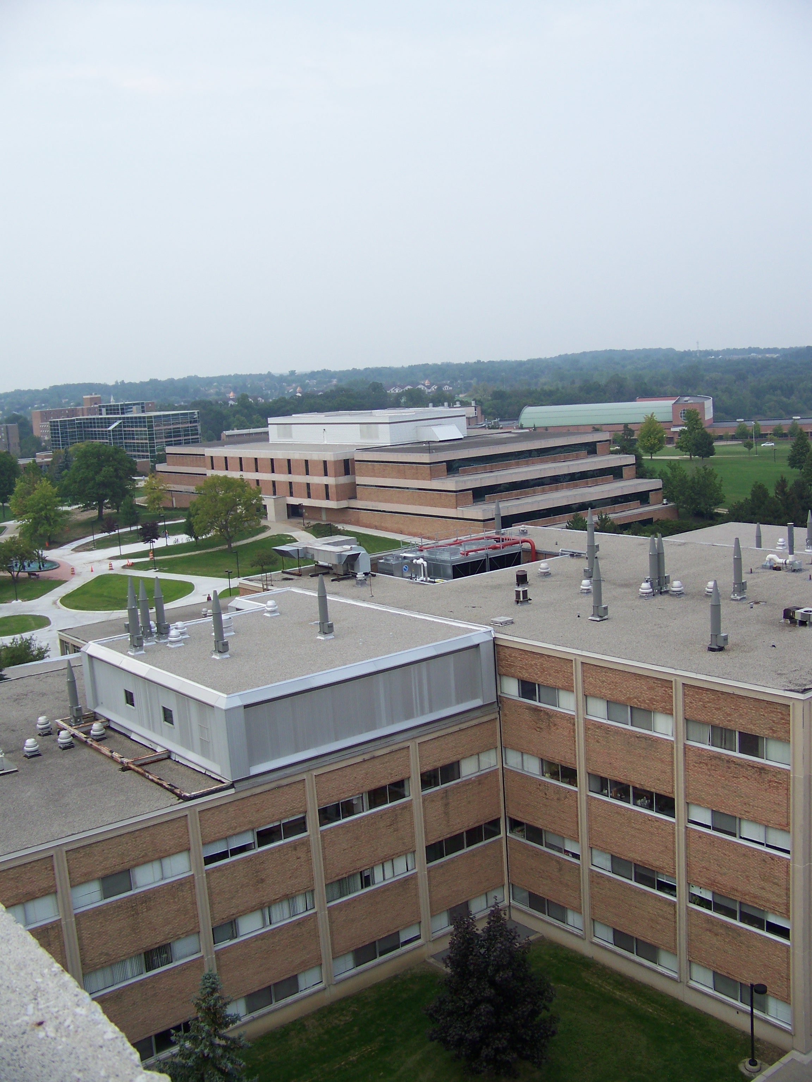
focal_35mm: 36
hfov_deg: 39.7
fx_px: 1126
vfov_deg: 51.4
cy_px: 541
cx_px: 406
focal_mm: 5.85
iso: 64
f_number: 2.8
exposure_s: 1/250
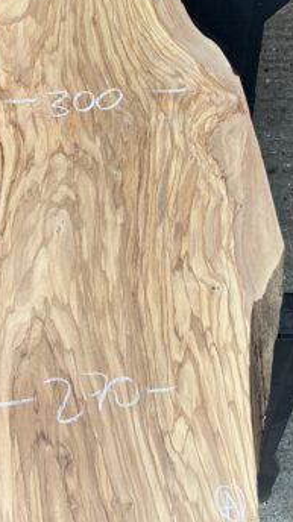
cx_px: 117
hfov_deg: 24.3
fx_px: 678
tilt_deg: -65.1
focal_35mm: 49
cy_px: 175
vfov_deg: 41.6
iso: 20
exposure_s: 1/143
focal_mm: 3
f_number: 1.8
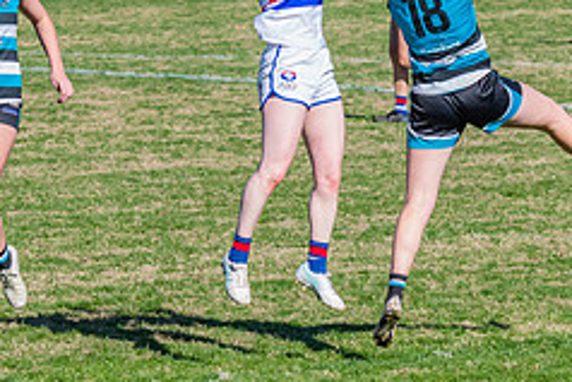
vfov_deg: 3.5
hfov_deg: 5.3
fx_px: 6168
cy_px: 25
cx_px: 300
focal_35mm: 388
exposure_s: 1/1600
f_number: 10
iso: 800
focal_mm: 150
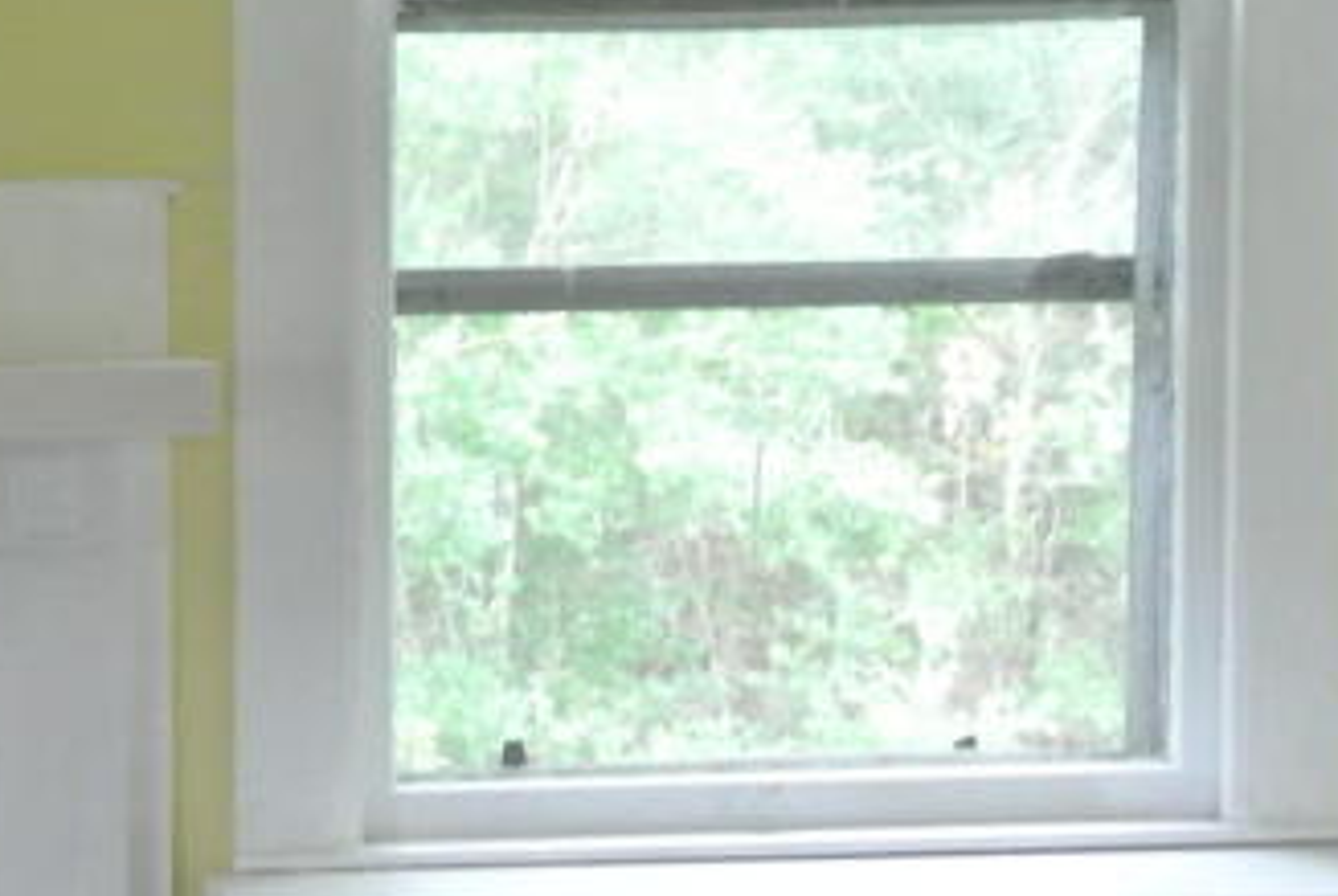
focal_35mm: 158
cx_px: -595
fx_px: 5880
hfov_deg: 12.4
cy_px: 802
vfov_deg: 8.7
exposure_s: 1/30
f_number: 4.5
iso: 1100
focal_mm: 16.9
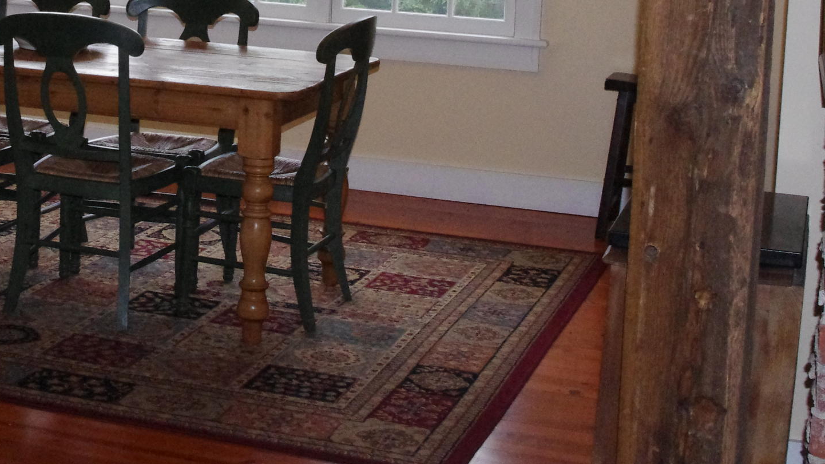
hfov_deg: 28.0
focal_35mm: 74
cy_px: -39
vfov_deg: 15.9
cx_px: 173
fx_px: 1619
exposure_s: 1/180
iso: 3200
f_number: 11
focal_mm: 23.13
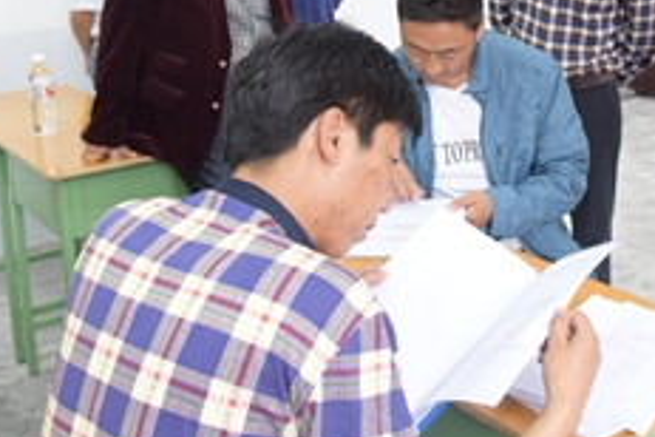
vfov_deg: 25.2
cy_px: 43
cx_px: 527
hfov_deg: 36.8
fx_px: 946
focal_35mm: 52
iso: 1250
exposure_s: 1/60
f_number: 4
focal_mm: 24
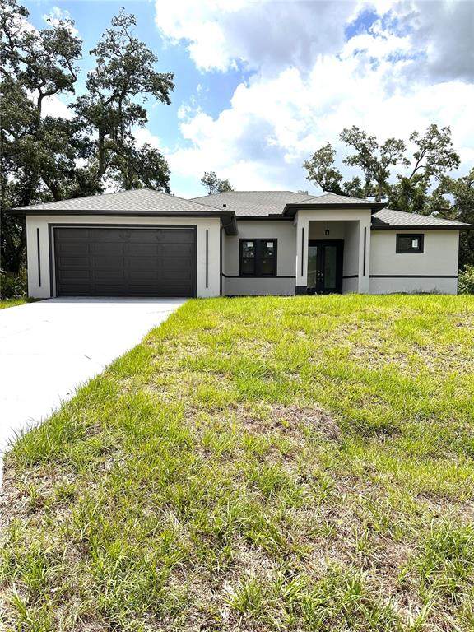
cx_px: 237
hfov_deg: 56.8
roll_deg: -1.1
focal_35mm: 24
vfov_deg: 71.6
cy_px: 316
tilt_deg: -3.0
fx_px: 438
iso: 80
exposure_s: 1/6623
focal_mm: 6.86
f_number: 1.78
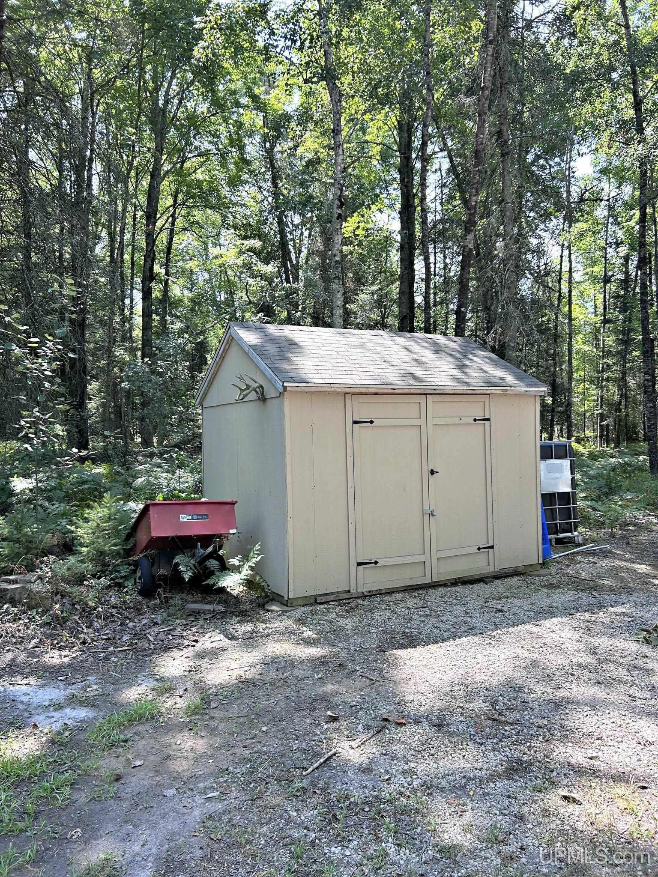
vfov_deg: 67.3
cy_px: 438
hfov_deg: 53.1
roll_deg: +2.2
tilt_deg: +1.5
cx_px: 329
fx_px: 659
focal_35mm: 26
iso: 50
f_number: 1.5
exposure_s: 1/452
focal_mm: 5.7
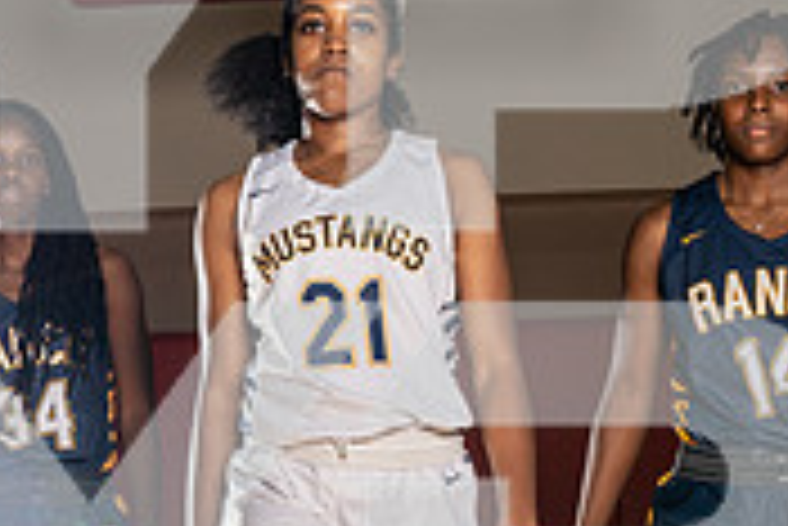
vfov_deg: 14.5
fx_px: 2037
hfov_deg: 21.8
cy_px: 542
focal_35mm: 93
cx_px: 275
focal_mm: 28
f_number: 7.1
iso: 100
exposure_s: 1/250
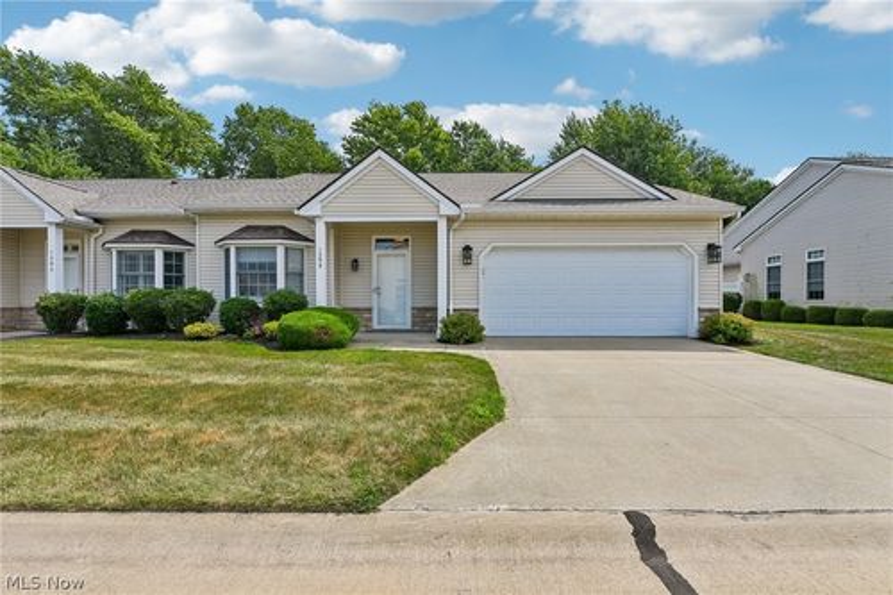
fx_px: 397
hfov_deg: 96.8
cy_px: 298
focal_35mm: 16
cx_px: 446
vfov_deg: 73.7
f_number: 7.1
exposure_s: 1/2000
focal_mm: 16
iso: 400
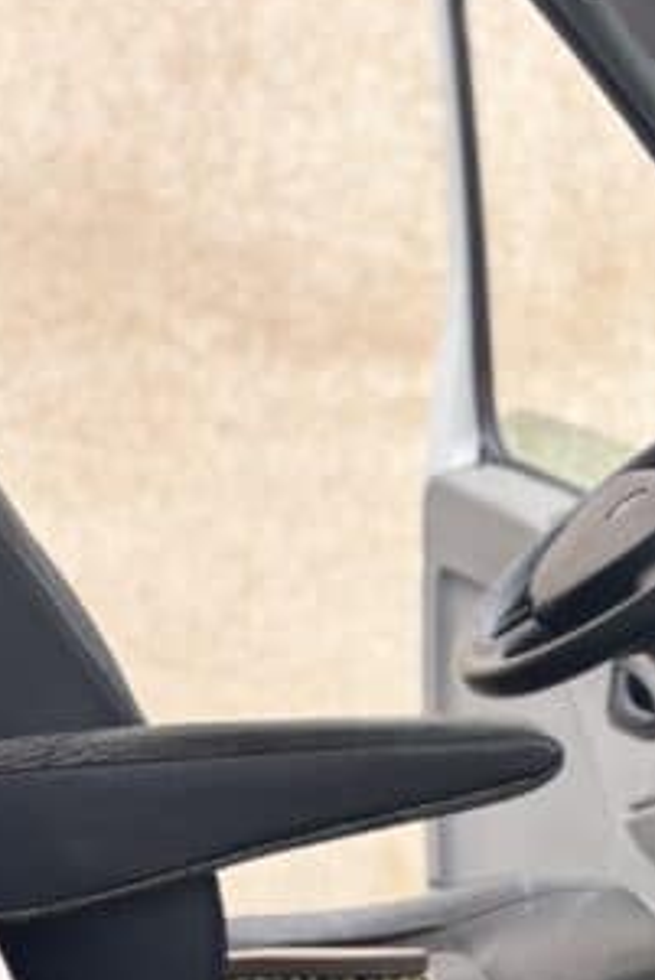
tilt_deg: -15.7
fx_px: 2508
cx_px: 916
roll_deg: -3.2
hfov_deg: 14.1
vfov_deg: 20.6
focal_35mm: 92
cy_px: 1205
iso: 64
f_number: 1.6
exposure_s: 1/121
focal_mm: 5.96
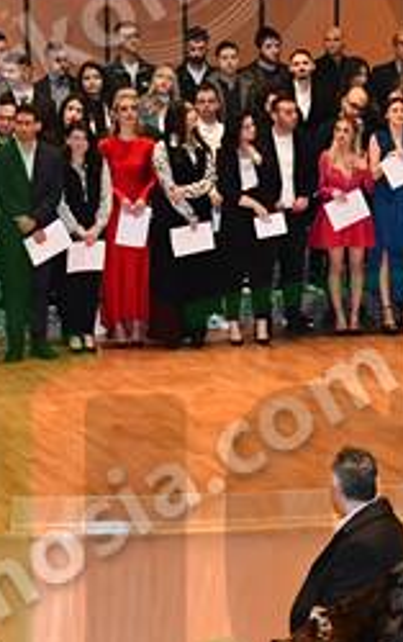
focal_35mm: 150
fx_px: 2627
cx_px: 457
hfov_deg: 8.7
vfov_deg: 13.9
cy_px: 205
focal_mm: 32
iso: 5600
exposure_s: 1/60
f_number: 5.6
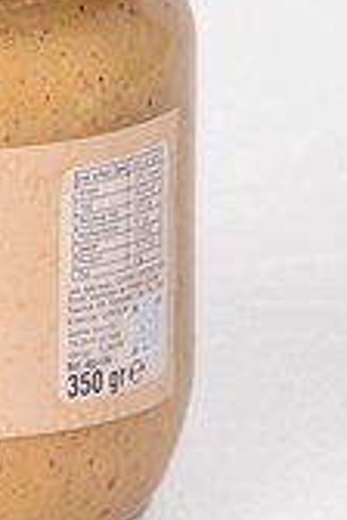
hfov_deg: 2.5
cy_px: -105
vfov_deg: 3.7
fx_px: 8053
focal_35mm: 557
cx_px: -102
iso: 160
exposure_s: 1/125
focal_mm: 160
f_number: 5.6
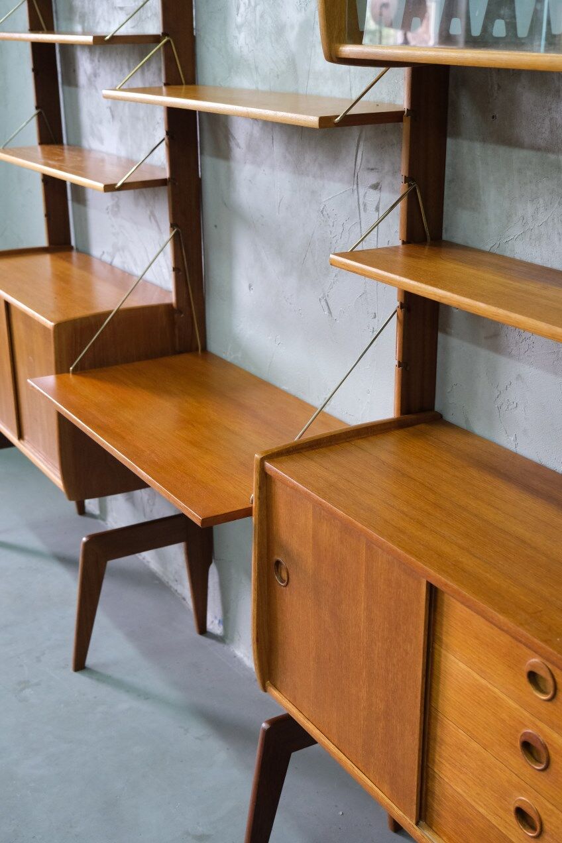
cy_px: 422
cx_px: 281
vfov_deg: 47.4
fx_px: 960
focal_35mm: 41
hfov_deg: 32.6
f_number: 4
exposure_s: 1/40
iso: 2000
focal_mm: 27.5
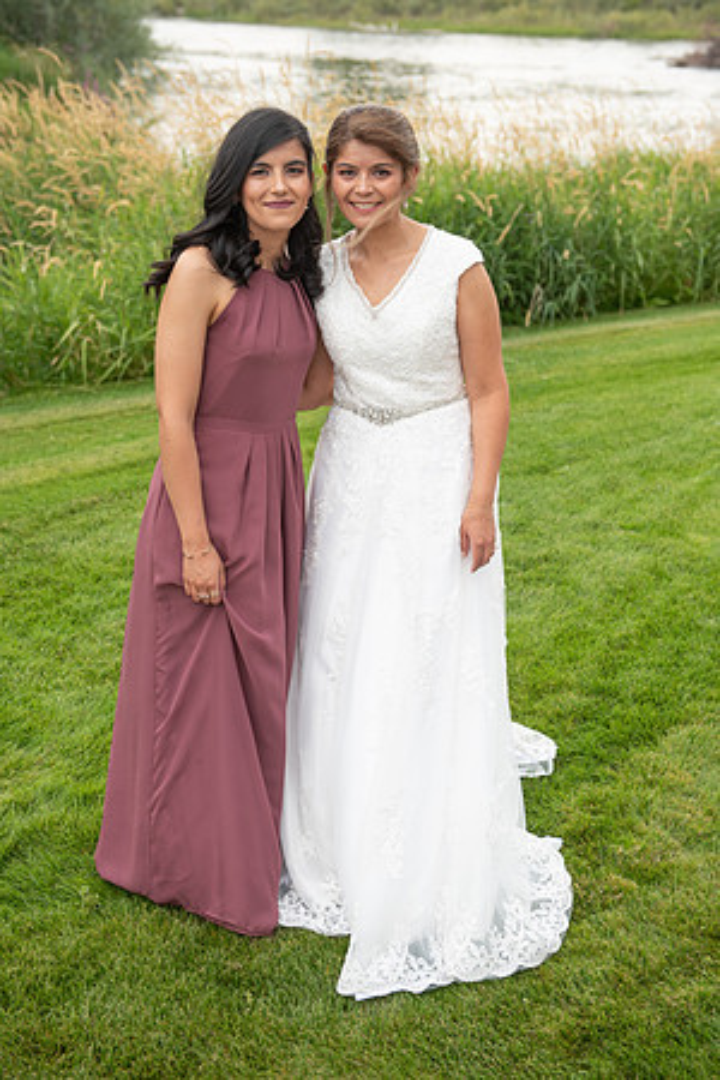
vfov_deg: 39.6
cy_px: 540
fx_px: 1500
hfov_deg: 27.0
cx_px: 360
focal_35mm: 50
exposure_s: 1/160
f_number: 4.5
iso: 100
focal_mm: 50
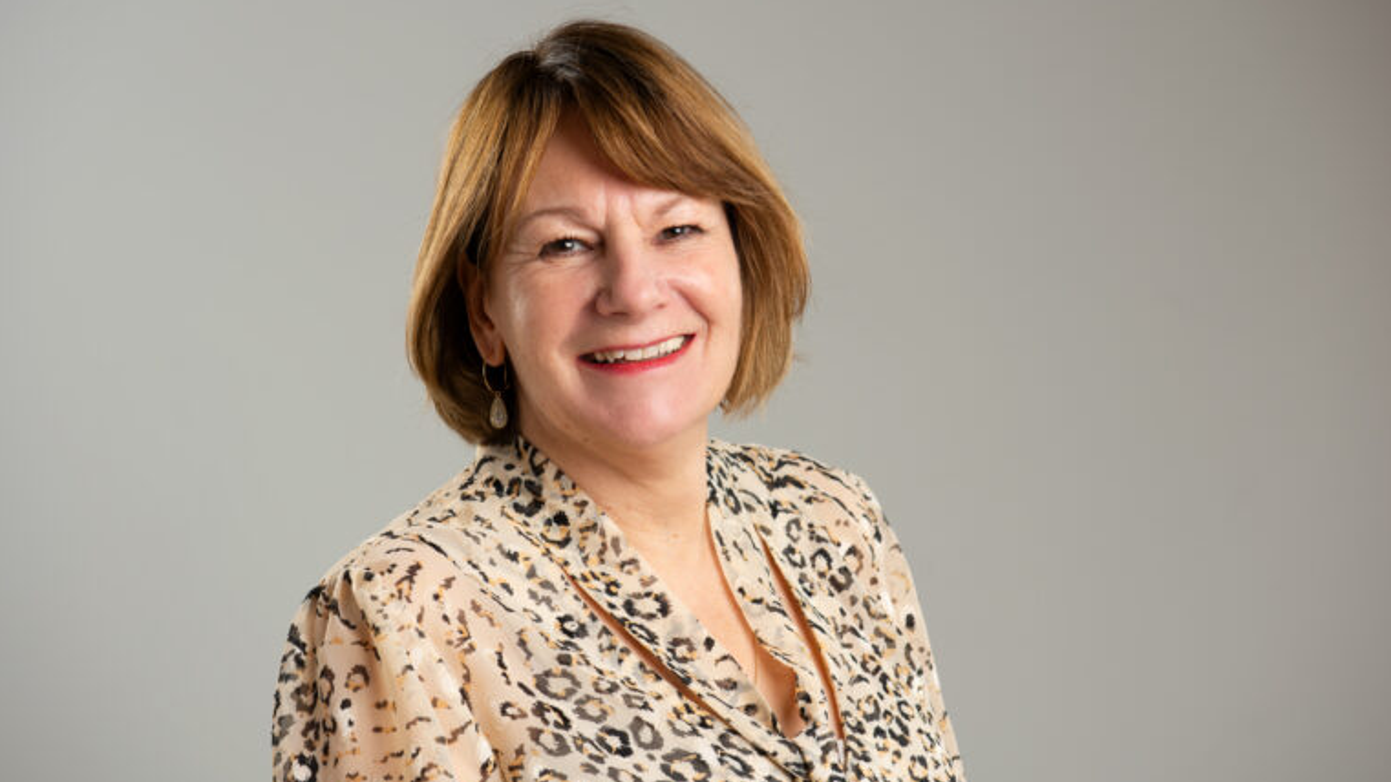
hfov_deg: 28.6
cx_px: 696
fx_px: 2729
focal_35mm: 74
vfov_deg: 16.3
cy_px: 357
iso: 100
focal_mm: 70
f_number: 8
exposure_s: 1/125
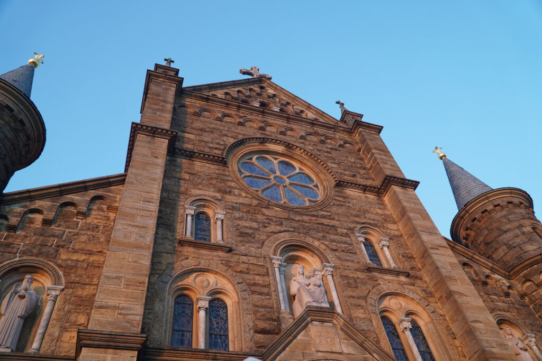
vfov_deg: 47.9
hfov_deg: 67.4
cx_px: 271
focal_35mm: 27
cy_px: 180
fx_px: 407
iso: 100
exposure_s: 1/80
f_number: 4.5
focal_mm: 18
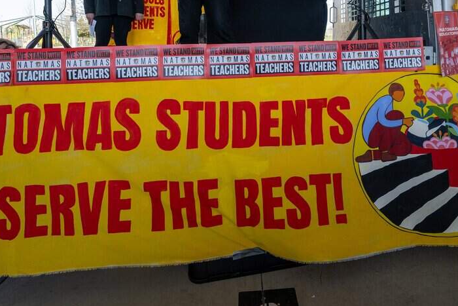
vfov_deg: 49.3
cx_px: 259
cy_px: 51
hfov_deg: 73.4
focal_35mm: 24
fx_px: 305
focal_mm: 14
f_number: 7.1
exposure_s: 1/250
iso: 400
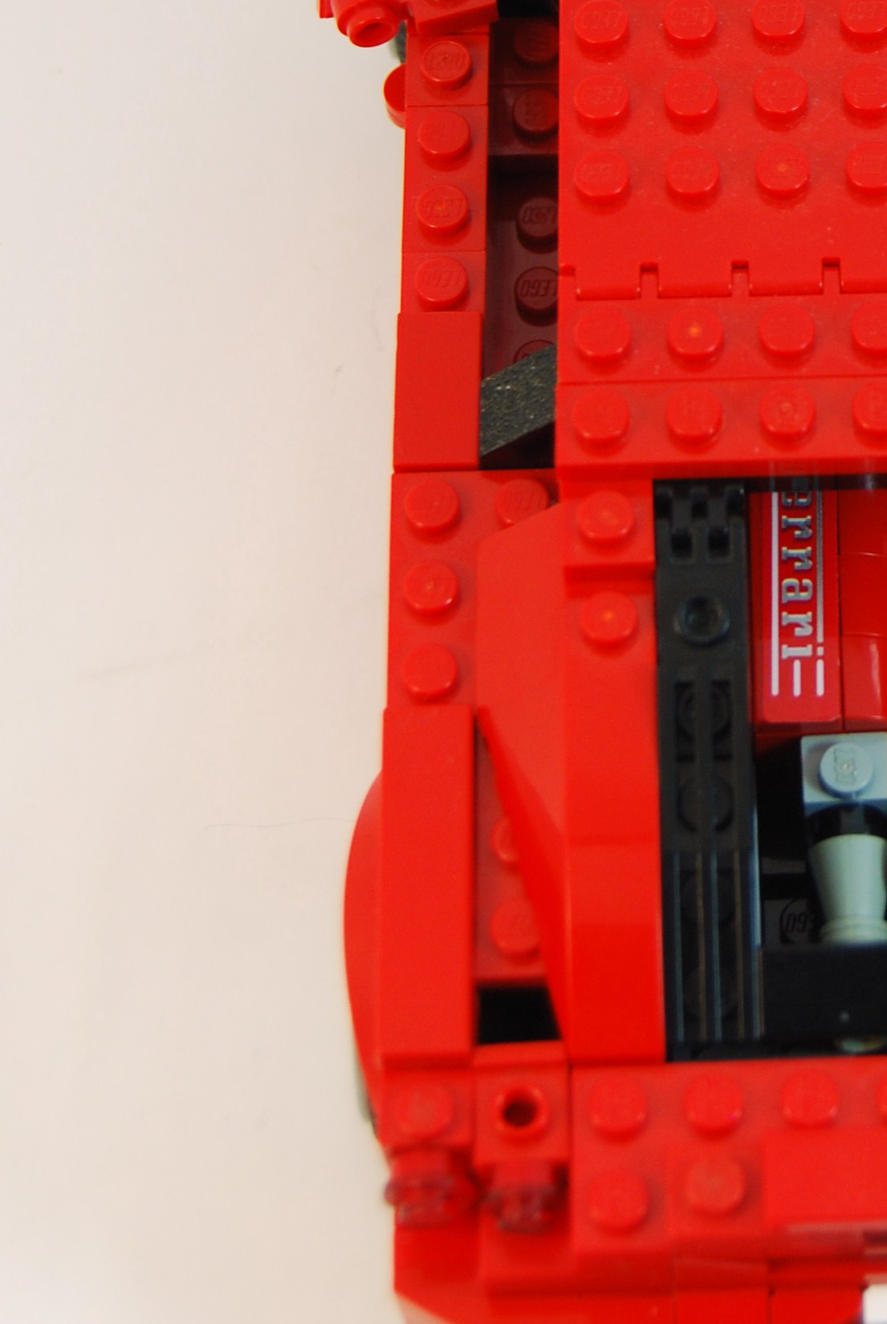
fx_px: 4538
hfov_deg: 11.0
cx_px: 970
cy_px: 202
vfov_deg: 16.4
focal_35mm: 123
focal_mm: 35
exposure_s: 1/100
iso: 200
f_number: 4.8
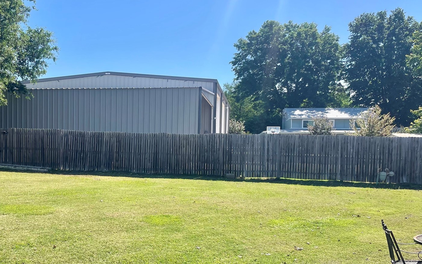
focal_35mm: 38
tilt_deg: -0.8
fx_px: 437
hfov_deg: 51.0
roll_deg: +0.0
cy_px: 167
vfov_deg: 33.4
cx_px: 159
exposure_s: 1/2882
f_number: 1.6
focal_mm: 4.2
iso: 32
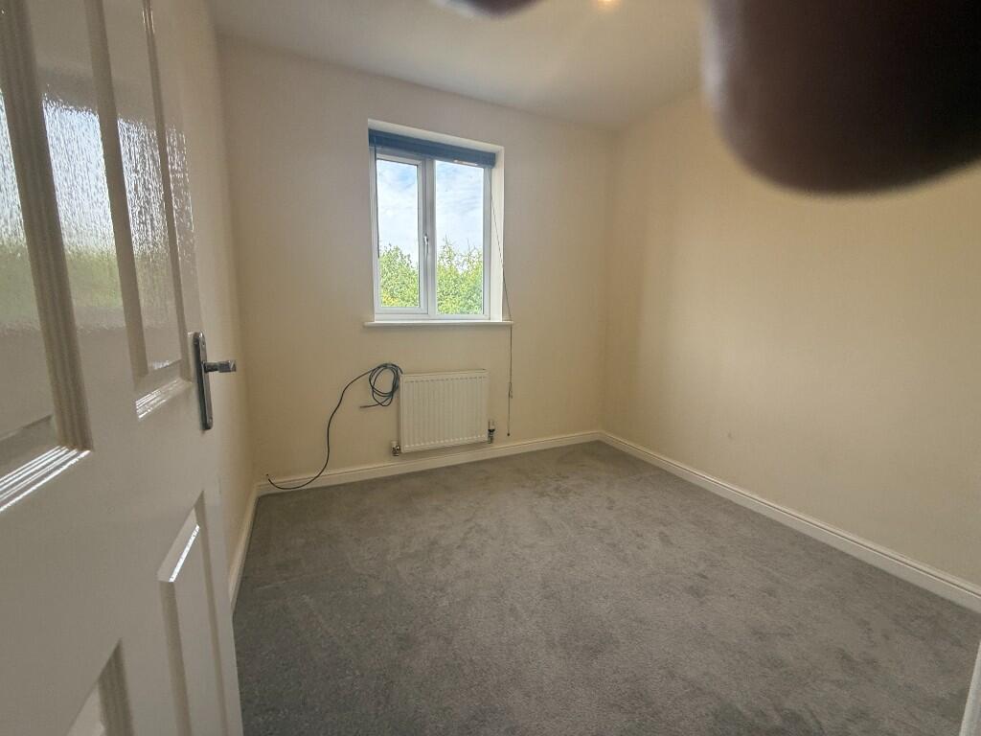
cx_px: 490
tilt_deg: -6.0
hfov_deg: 102.1
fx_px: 397
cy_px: 368
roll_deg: -0.8
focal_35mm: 14
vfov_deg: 85.7
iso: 64
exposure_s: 1/138
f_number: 2.2
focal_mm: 2.22
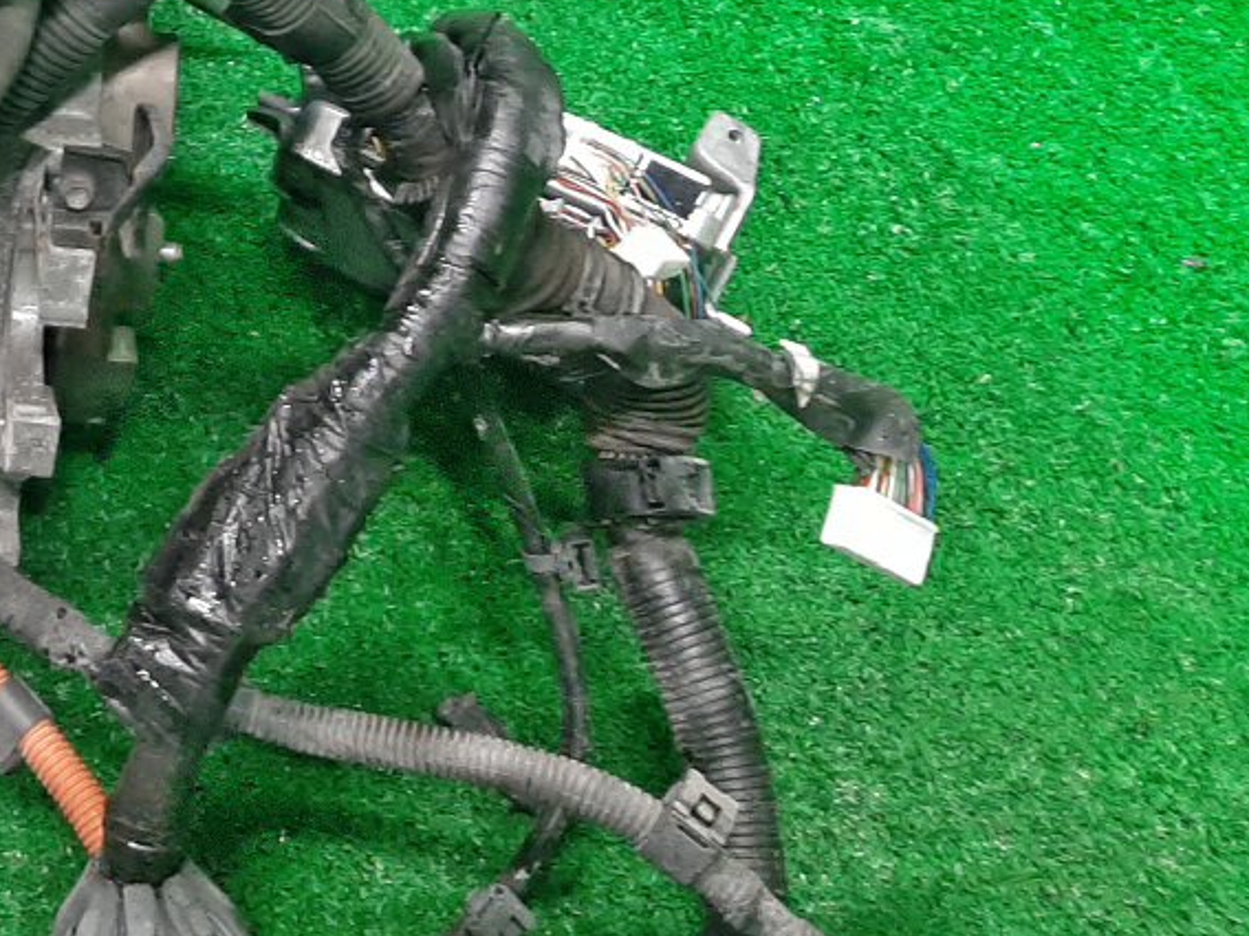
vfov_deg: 21.2
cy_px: -77
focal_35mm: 66
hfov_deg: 26.1
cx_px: -269
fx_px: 2381
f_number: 1.7
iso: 205
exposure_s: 1/33
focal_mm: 3.93
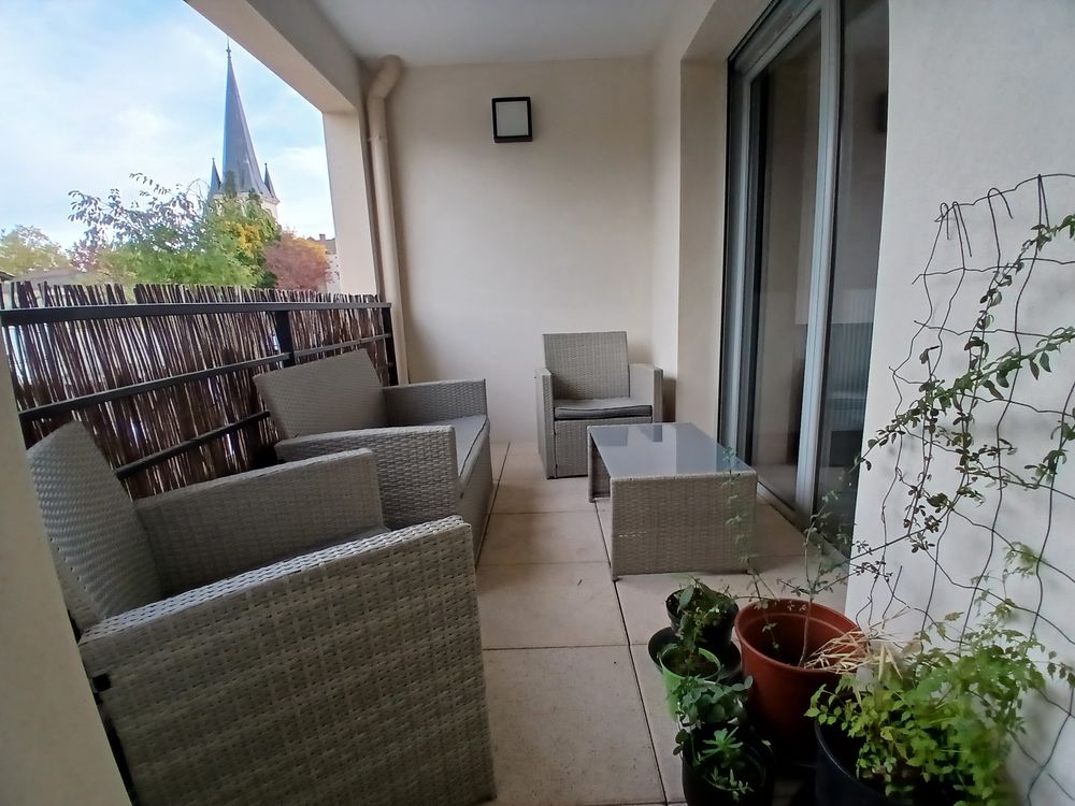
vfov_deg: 74.7
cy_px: 403
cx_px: 538
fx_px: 528
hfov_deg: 91.0
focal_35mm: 17
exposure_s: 1/100
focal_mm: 1.4
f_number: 2.2
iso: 80
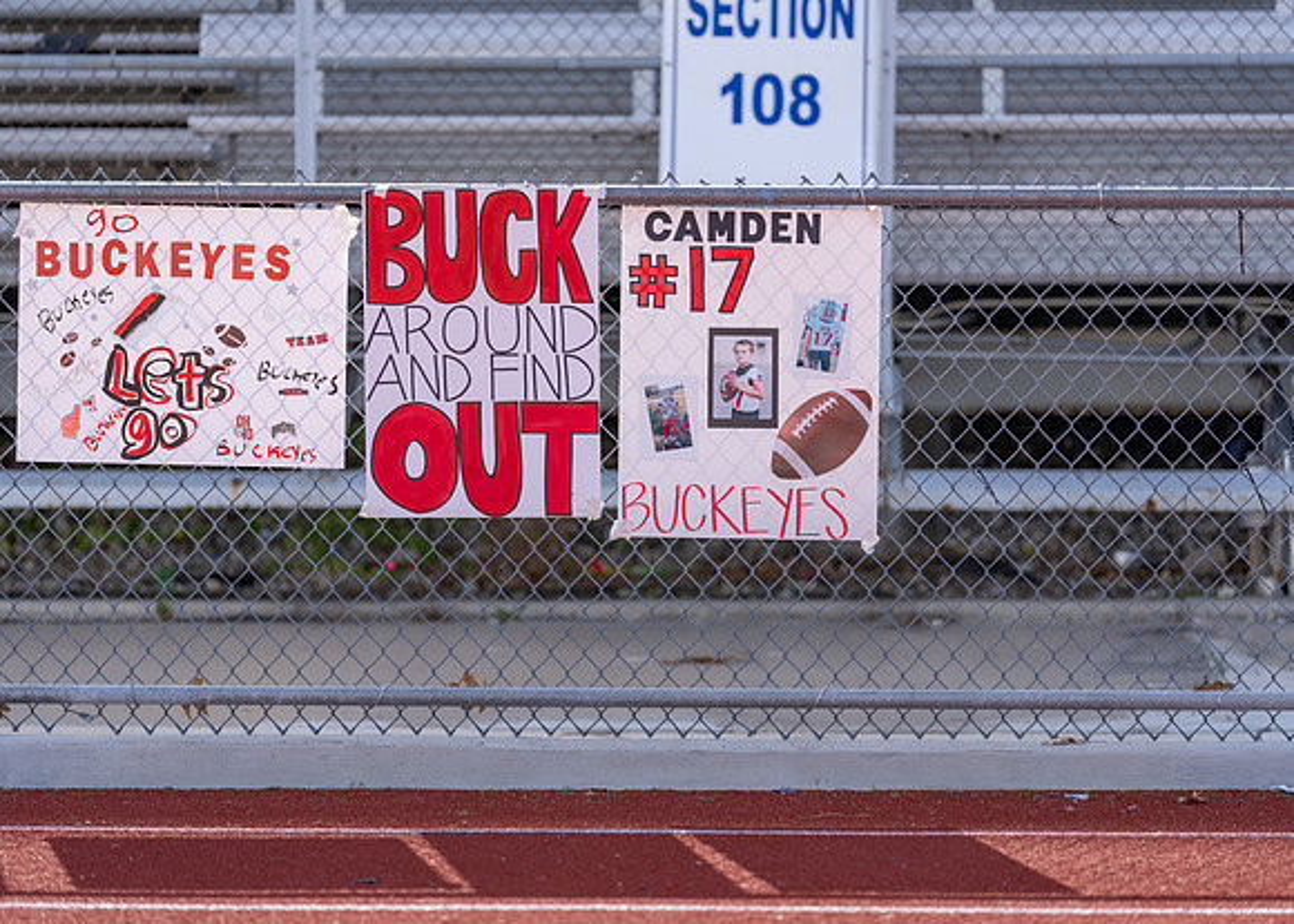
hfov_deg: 14.2
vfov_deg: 10.2
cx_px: 647
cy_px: 462
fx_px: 5197
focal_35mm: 141
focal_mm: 135
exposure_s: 1/2500
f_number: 1.8
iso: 100
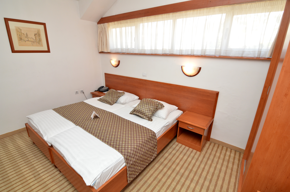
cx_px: 145
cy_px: 96
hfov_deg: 95.1
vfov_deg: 71.8
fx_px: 133
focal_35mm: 16
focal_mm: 11
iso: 640
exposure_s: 1/100
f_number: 6.3
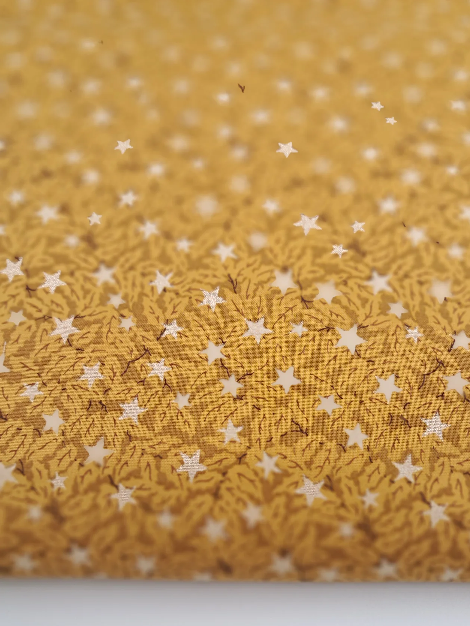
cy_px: 358
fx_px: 561
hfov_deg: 45.3
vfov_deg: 58.1
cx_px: 269
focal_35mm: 31
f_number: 1.8
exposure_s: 1/50
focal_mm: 4
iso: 50
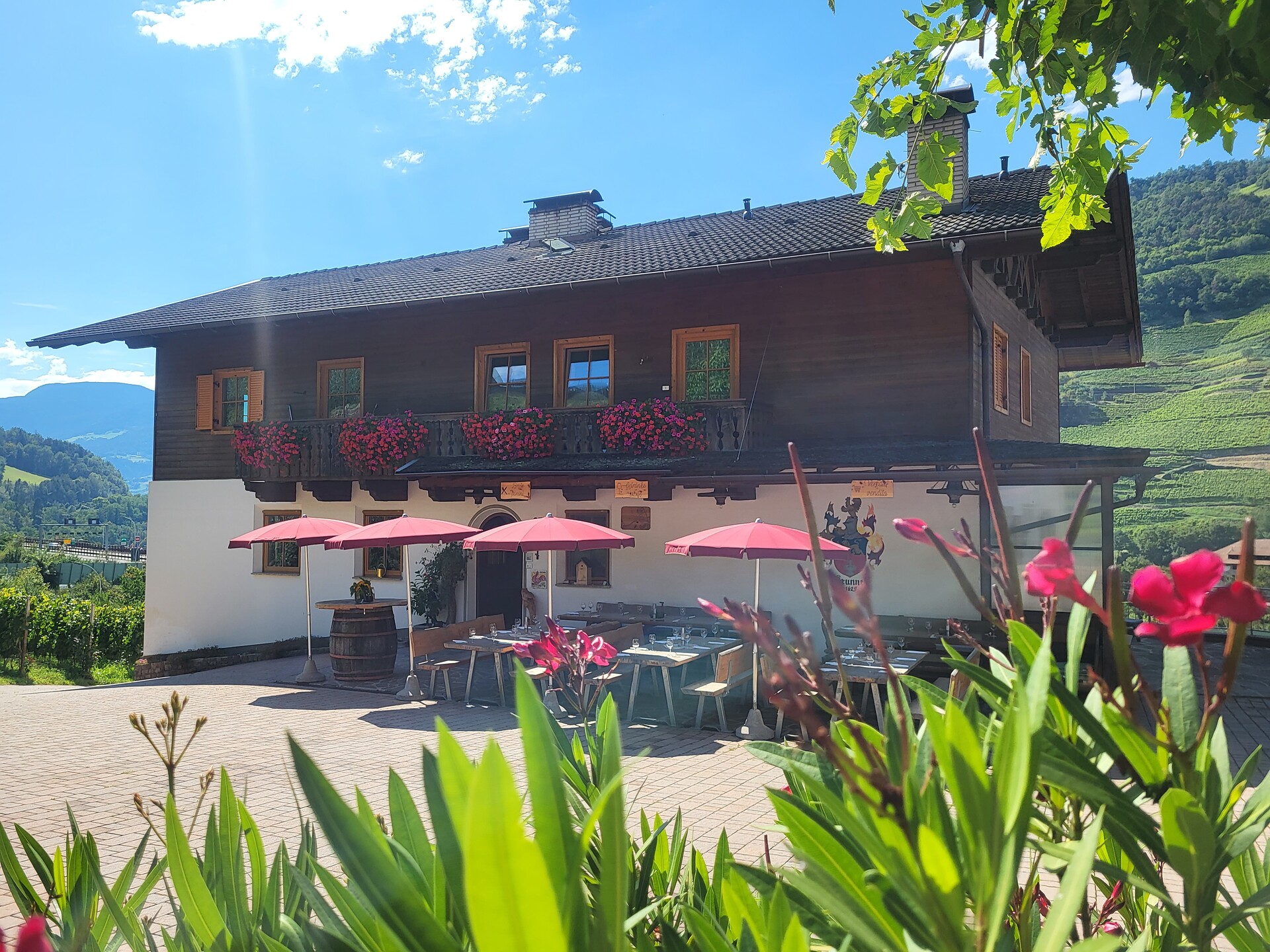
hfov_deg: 67.3
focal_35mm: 26
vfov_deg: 53.1
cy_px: 476
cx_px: 635
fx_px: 954
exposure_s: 1/1946
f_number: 1.8
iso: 40
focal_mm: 5.4
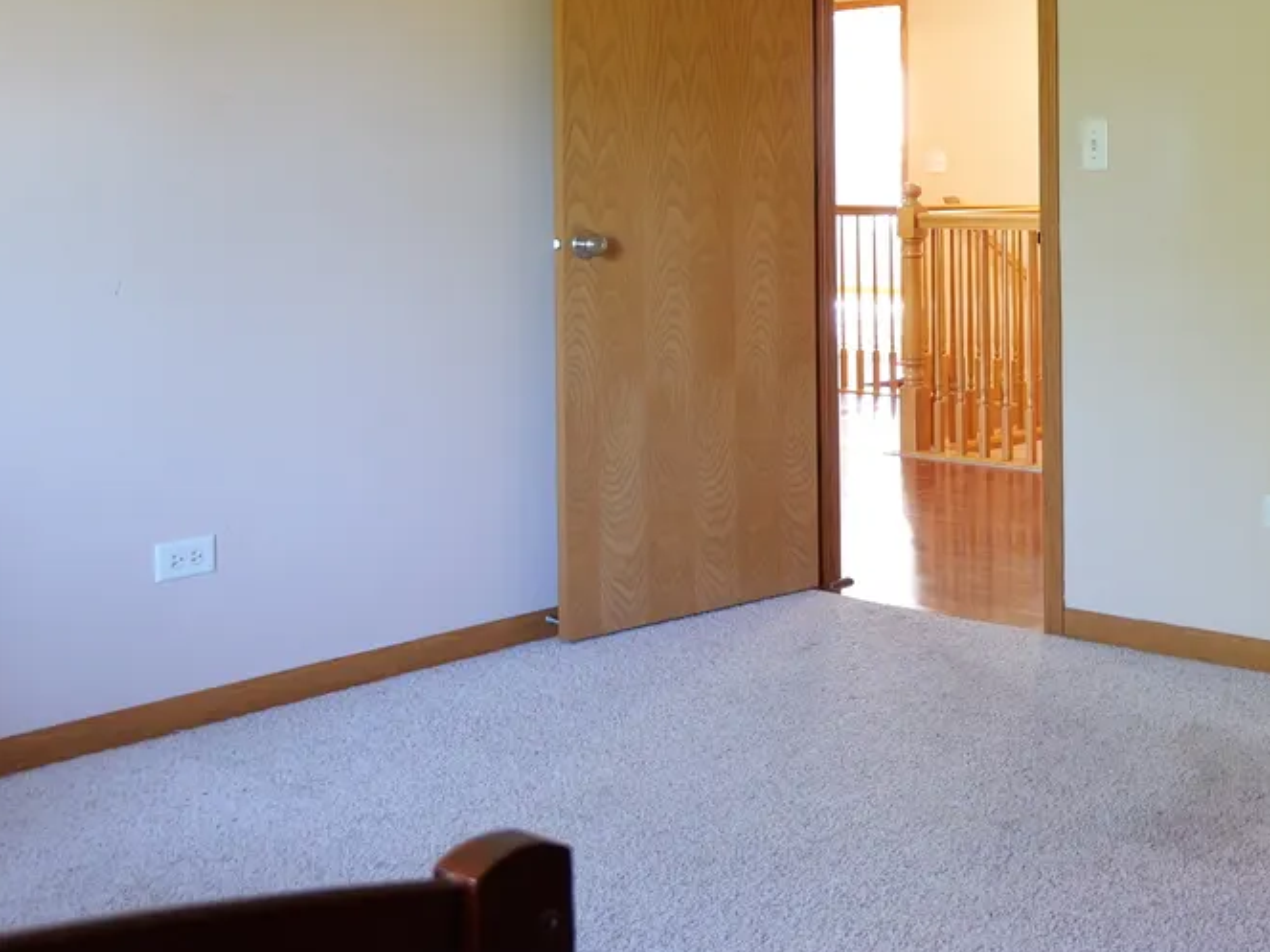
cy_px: 144
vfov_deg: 29.9
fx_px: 1724
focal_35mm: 47
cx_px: 1009
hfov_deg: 38.9
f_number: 3.5
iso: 3200
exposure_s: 1/60
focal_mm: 20
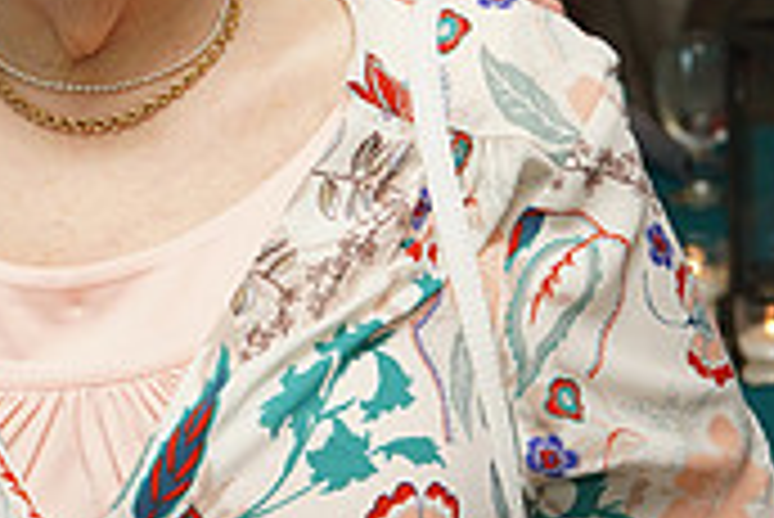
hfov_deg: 10.9
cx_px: -126
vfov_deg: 7.4
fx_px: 3981
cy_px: -173
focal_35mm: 185
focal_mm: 55
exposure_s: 1/80
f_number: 5.6
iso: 400
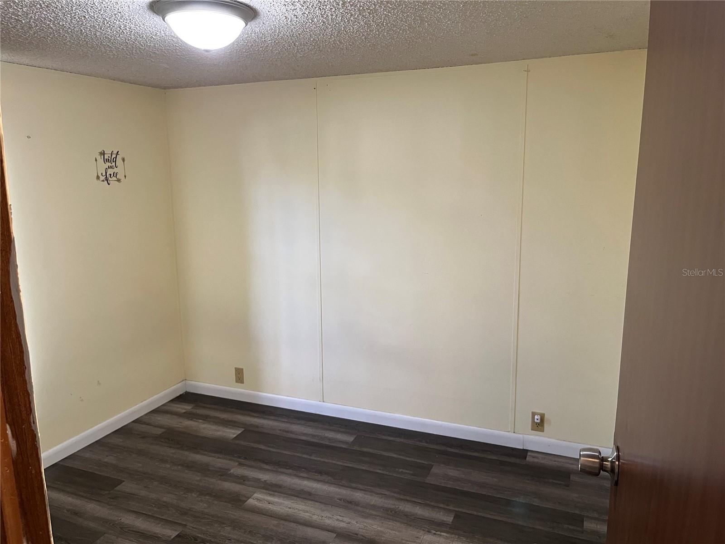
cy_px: 272
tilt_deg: -10.3
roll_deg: +0.4
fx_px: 545
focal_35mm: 26
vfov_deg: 53.1
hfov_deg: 67.3
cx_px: 362
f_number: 1.6
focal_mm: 5.1
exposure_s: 1/60
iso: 200
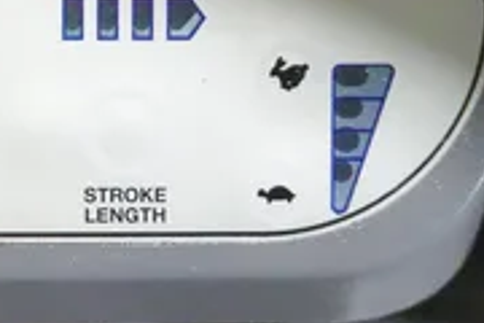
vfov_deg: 13.4
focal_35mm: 102
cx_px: 24
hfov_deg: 19.5
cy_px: 87
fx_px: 1371
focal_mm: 16.86
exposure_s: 1/500
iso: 10000
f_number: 4
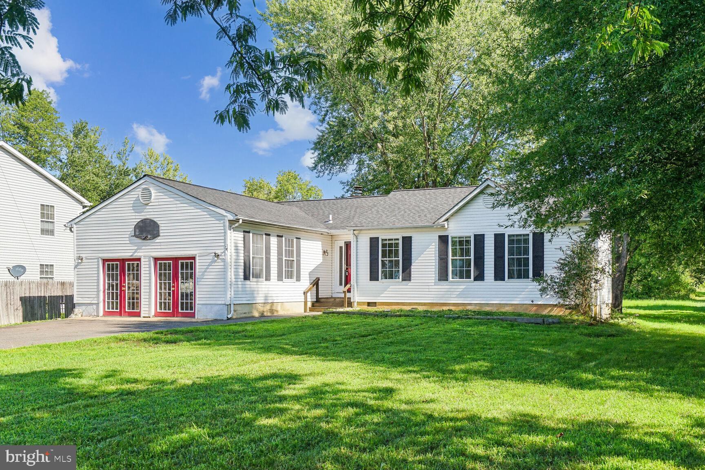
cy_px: 235
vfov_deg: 37.9
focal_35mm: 35
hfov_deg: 54.4
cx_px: 352
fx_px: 685
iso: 640
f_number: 9
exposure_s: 1/800
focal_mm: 35
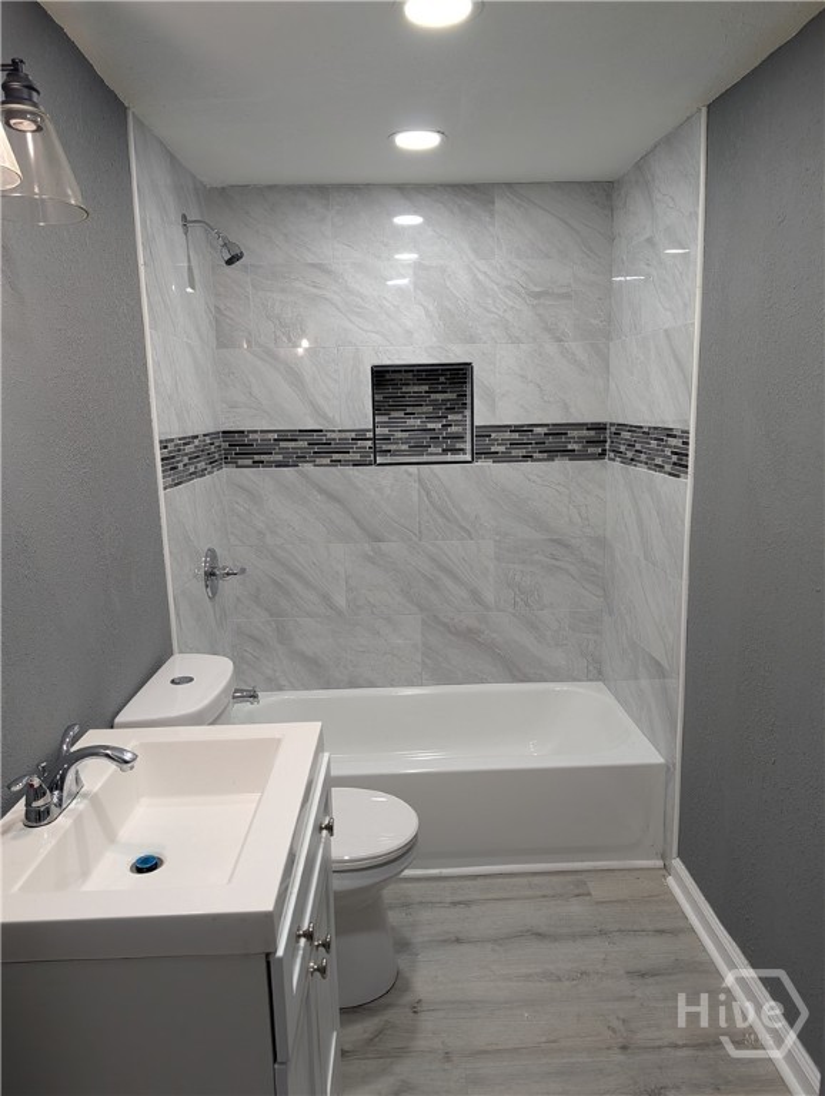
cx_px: 412
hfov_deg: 56.9
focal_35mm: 24
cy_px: 548
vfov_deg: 71.5
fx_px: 761
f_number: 1.68
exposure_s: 1/120
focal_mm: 6.9
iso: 147
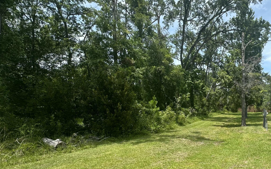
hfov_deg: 69.0
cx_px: 209
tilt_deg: -1.4
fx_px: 177
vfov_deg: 50.2
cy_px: 112
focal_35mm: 24
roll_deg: +1.4
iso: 40
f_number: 2.2
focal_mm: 2.22
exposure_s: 1/917
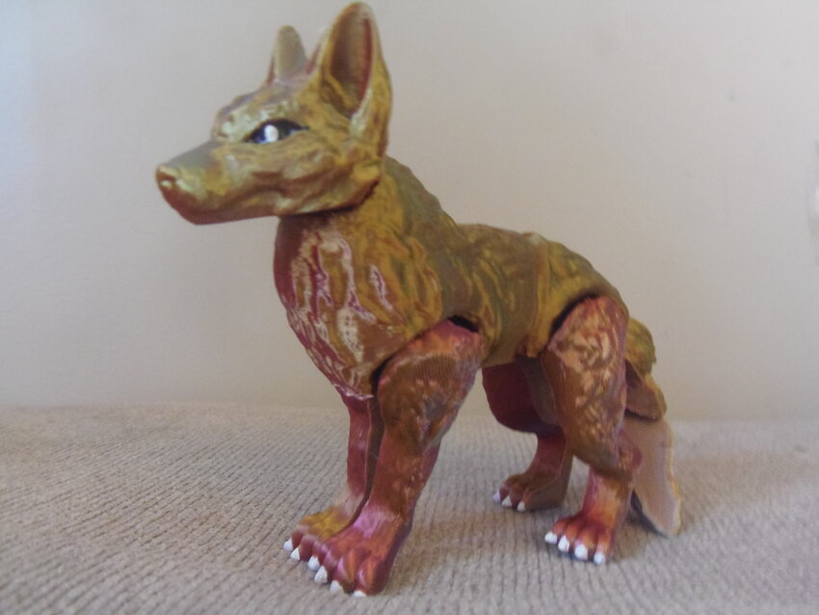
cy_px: 308
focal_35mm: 30
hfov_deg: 60.0
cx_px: 410
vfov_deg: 46.8
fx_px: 710
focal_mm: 5.5
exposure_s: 1/8
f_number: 3.2
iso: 500
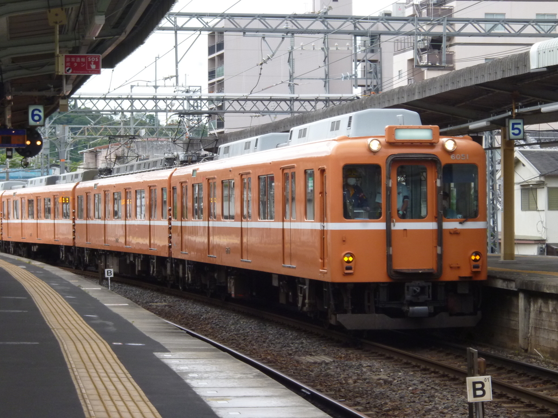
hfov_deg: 17.6
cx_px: 279
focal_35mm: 112
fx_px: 1805
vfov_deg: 13.2
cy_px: 209
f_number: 6.5
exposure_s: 1/125
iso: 200
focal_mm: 20
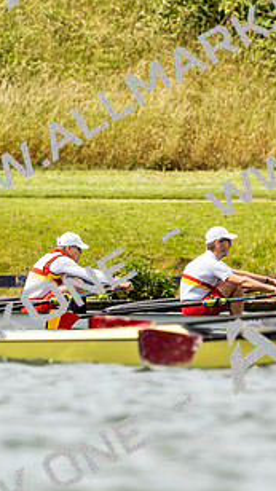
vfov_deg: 2.4
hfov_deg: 1.4
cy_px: 243
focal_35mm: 891
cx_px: 89
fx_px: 11605
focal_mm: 452
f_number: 6.3
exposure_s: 1/2000
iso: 250
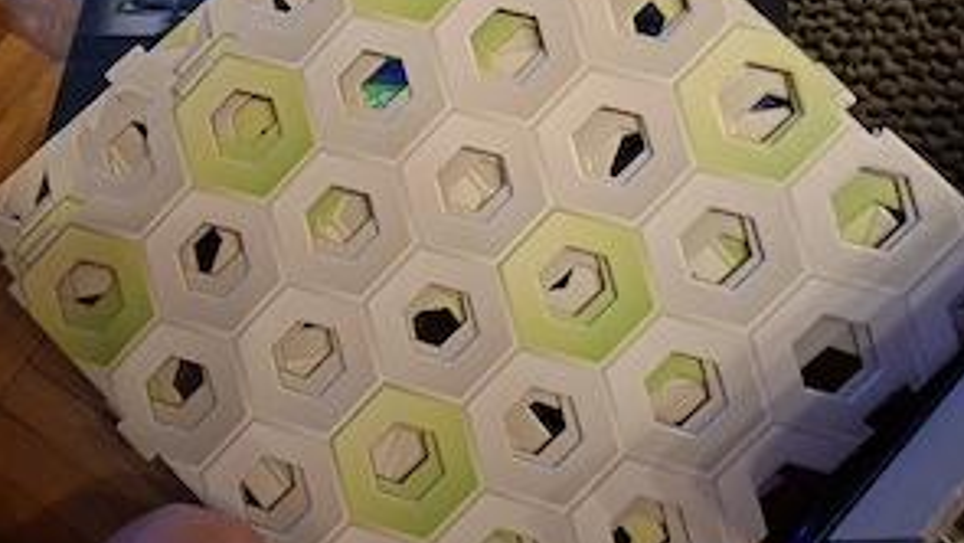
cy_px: 134
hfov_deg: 58.0
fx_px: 869
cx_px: 480
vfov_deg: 33.9
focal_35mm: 34
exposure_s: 1/20
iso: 800
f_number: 1.8
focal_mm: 5.54
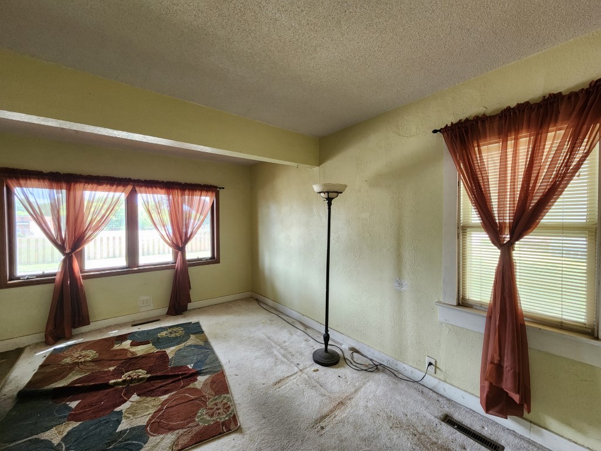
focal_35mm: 13
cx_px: 300
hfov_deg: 106.2
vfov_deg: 89.9
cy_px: 226
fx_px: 226
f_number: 2.2
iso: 320
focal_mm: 2.2
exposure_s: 1/60
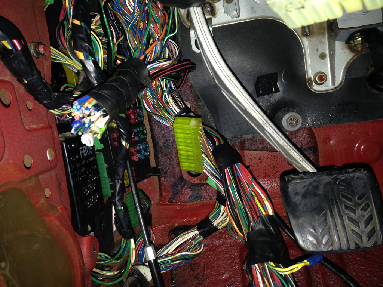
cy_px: 144
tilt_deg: -5.1
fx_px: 365
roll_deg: +8.0
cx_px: 192
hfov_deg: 55.4
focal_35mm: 33
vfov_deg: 42.9
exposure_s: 1/20
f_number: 2.4
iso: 80
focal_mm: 4.12
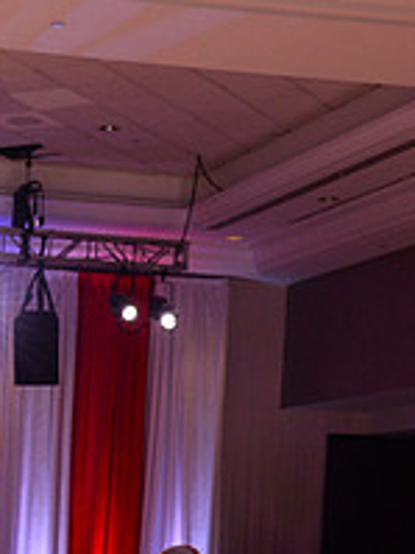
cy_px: 702
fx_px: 1792
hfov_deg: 12.9
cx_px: -82
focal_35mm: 112
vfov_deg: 16.7
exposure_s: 1/250
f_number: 6.3
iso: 2500
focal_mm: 40
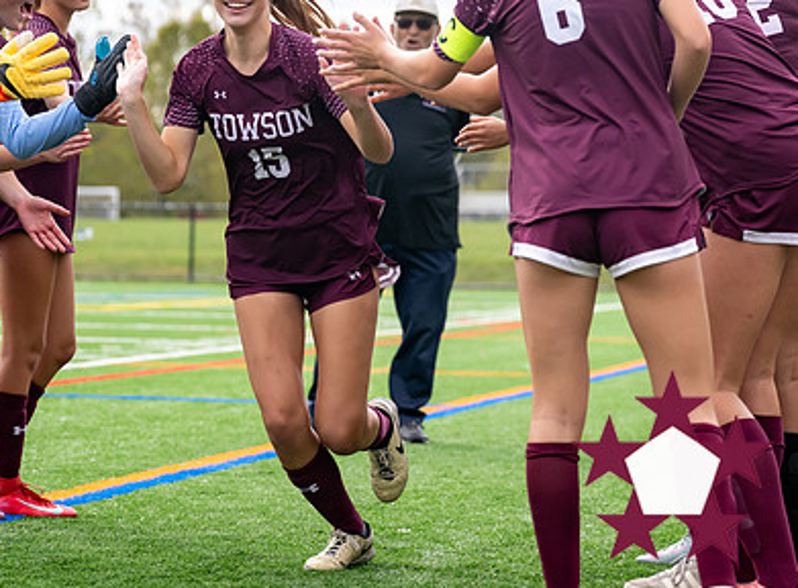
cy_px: 134
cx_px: 307
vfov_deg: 9.4
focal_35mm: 156
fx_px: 3573
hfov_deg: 12.7
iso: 500
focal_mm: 70
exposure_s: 1/2000
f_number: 2.8
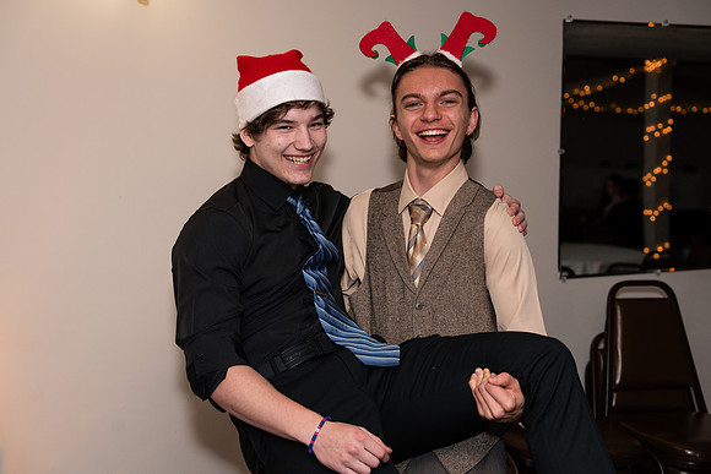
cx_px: 356
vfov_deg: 25.5
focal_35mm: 53
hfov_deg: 37.5
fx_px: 1047
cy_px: 237
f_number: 4
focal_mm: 53
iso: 400
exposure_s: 1/250
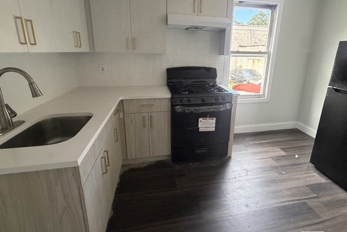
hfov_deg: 89.7
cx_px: 189
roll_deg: -1.0
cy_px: 96
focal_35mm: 18
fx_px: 174
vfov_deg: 67.0
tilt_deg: -14.8
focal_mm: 2.22
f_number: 2.2
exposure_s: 1/73
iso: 320
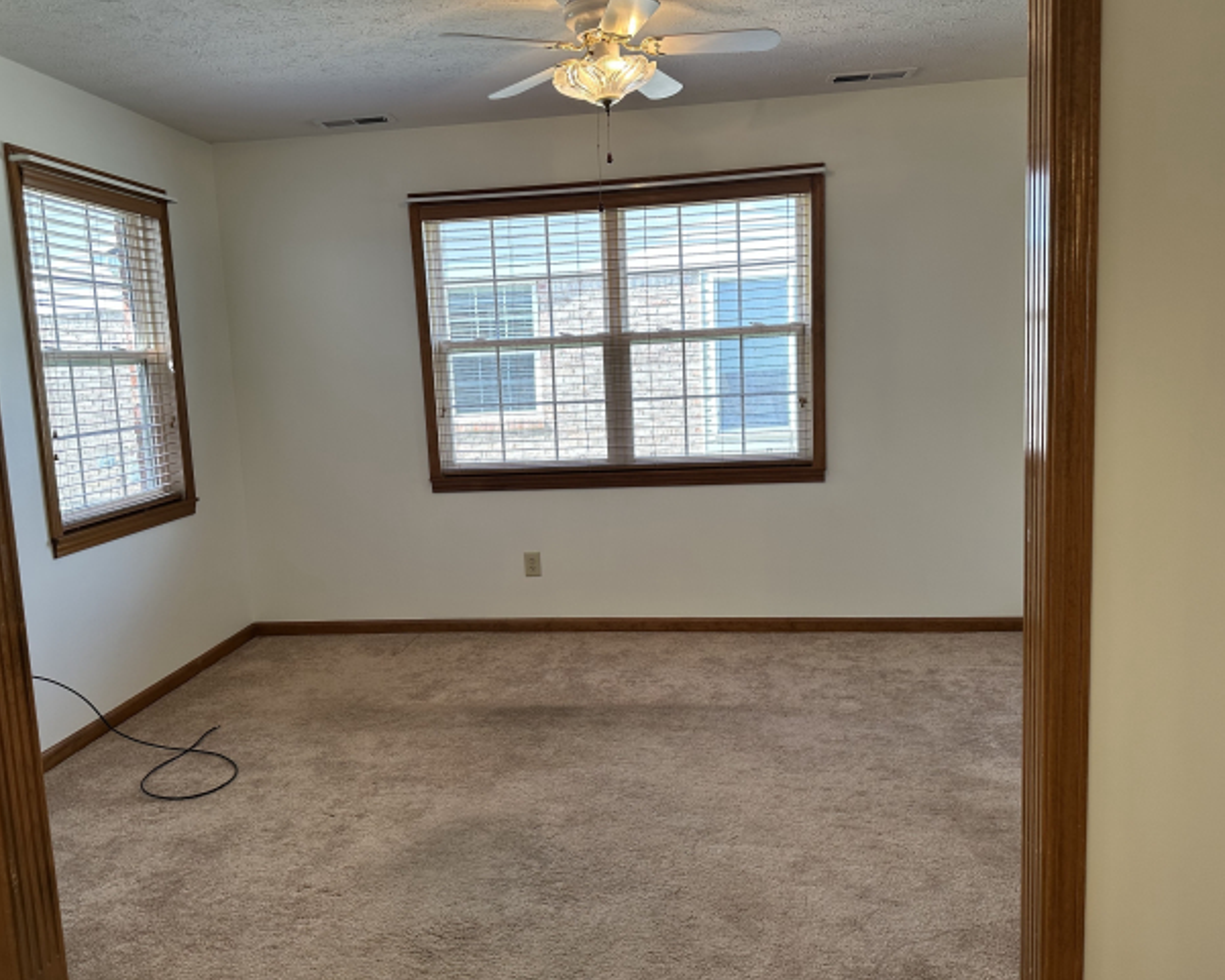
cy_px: 477
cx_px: 574
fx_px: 943
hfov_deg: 66.0
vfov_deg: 54.9
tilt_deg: -6.0
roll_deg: +2.4
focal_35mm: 26
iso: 100
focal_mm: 6.86
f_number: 1.78
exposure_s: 1/136
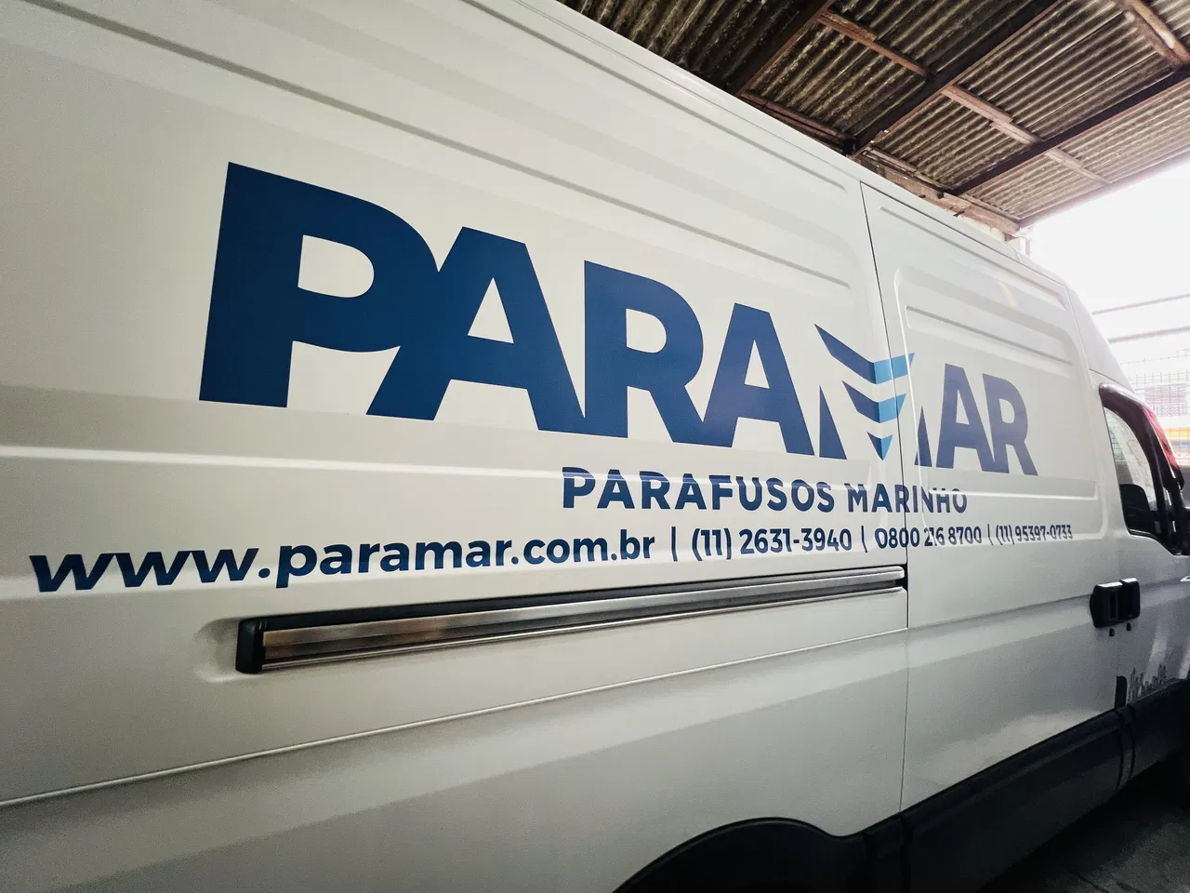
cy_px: 446
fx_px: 447
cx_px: 595
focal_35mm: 13
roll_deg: -0.5
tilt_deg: +2.2
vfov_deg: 89.9
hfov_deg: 106.2
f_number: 1.8
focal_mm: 1.57
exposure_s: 1/60
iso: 250
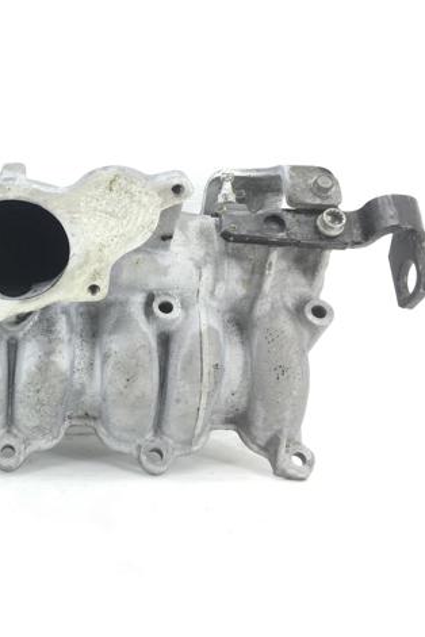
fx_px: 726
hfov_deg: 31.1
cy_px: 318
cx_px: 41
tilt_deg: -5.7
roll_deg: -0.9
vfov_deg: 47.4
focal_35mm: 41
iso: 25
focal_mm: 4.15
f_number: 2.2
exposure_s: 1/50
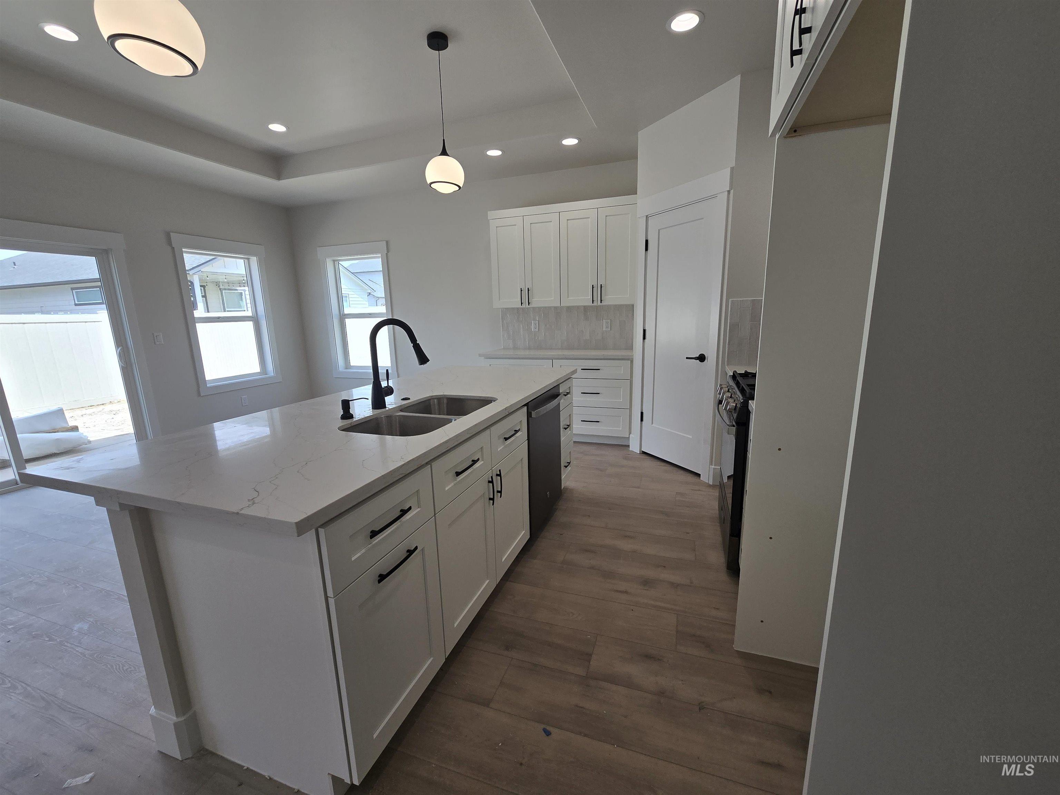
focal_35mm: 13
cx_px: 530
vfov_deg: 89.9
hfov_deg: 106.2
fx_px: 398
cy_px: 398
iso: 50
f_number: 2.2
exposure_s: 1/316
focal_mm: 2.2
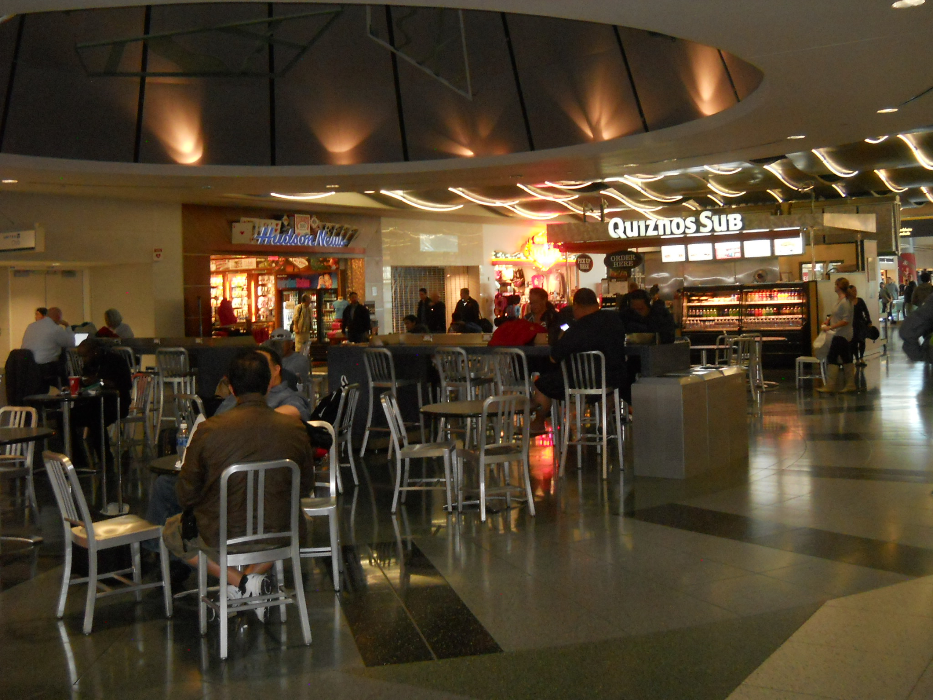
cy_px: 350
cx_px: 466
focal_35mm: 41
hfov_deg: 45.8
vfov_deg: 35.1
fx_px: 1105
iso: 400
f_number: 3.1
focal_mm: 6.72
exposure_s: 1/30
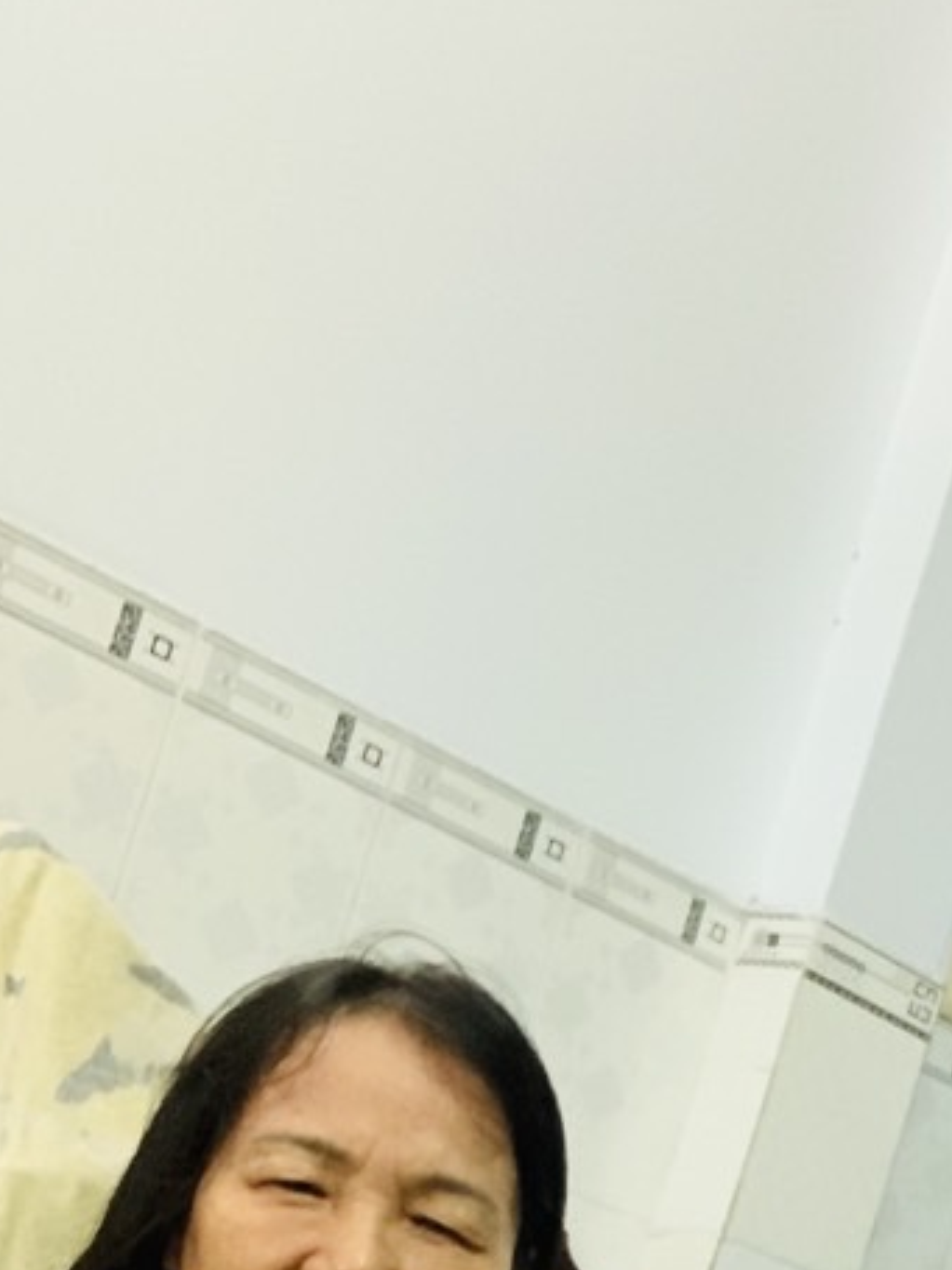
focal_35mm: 72
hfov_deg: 19.7
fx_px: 2641
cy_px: 1390
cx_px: 1008
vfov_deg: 25.2
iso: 500
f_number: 2.2
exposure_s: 1/30
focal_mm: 2.87
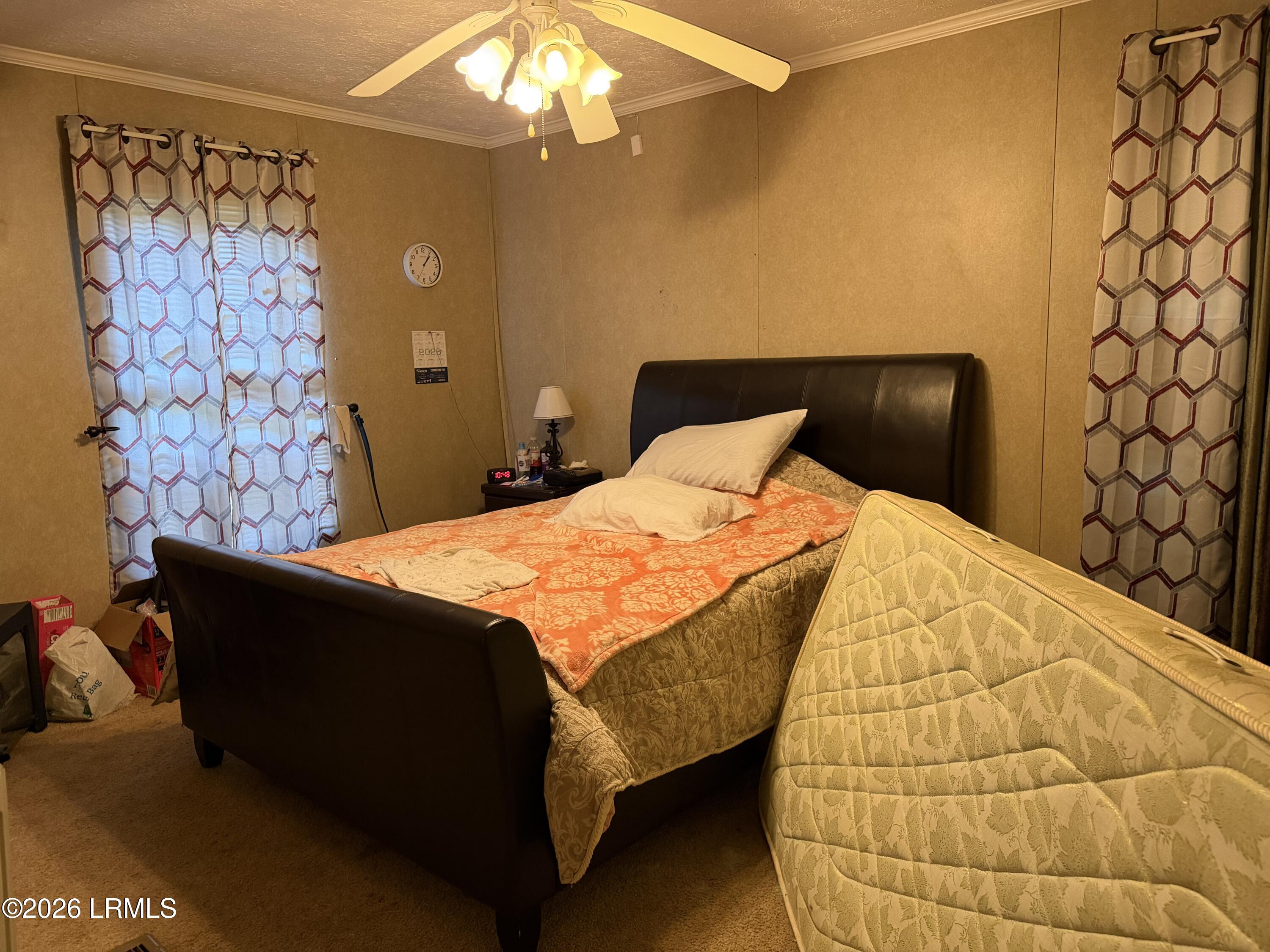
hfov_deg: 71.6
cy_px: 476
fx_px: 881
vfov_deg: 56.8
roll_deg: +2.5
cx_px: 635
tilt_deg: -7.8
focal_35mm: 24
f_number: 1.78
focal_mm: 6.76
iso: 500
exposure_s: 1/60
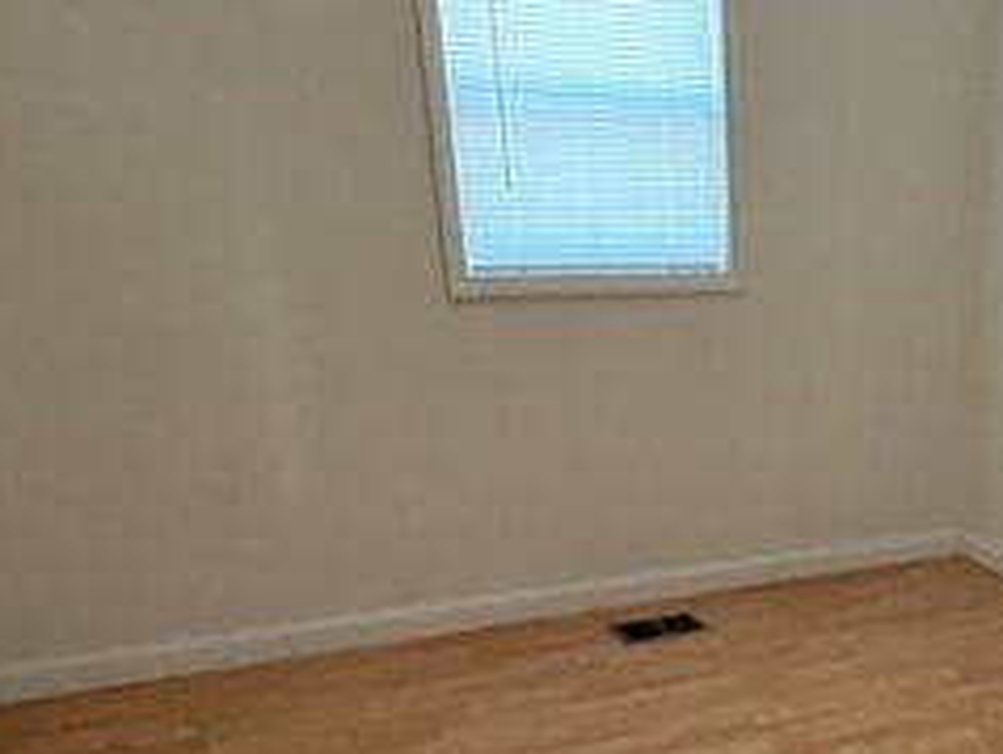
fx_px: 1363
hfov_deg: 36.9
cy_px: 725
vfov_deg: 29.2
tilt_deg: -19.7
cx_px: 965
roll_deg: -2.8
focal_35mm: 47
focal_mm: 2.22
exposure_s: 1/60
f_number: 2.2
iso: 400
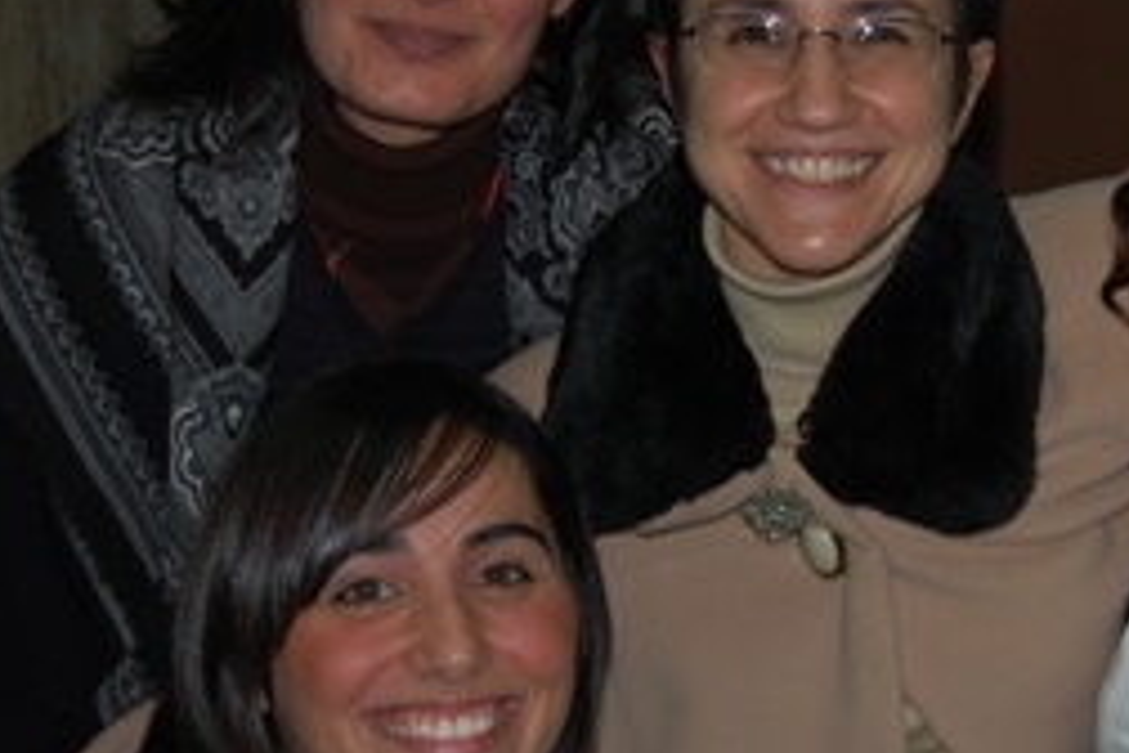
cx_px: 815
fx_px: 3760
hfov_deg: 17.0
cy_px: 354
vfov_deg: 11.4
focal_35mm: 120
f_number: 5.3
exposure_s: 1/60
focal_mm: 45
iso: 400
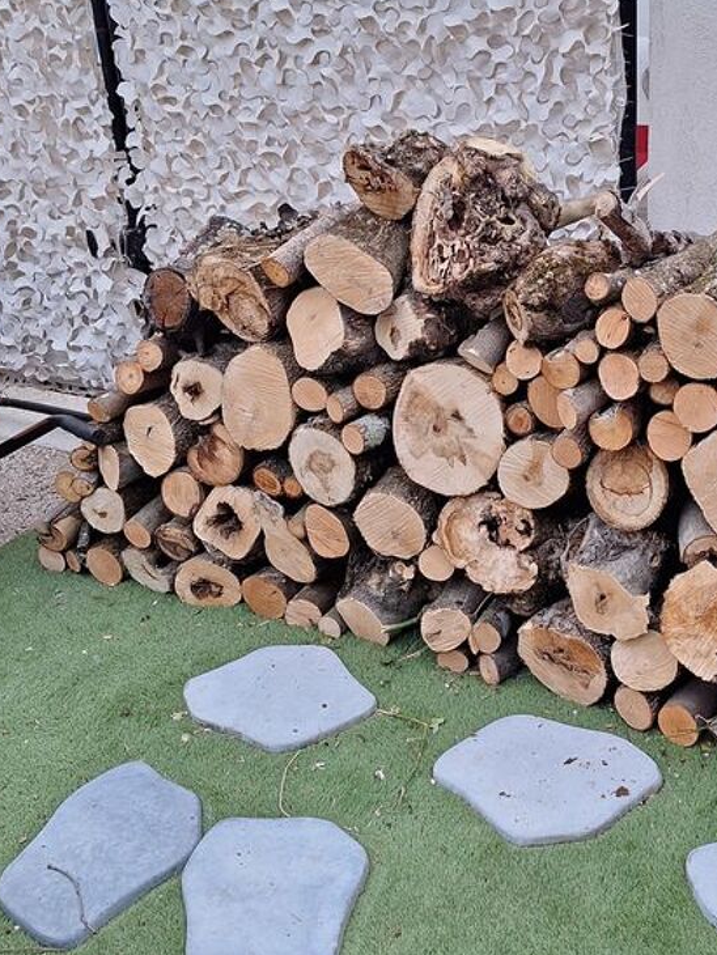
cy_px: 375
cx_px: 553
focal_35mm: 42
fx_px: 1159
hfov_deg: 33.6
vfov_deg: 44.5
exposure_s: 1/100
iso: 80
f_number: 1.8
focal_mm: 5.54
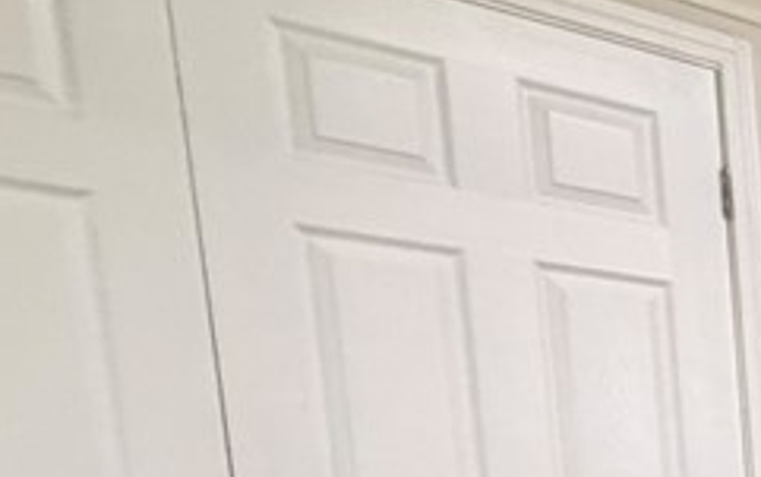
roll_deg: +0.2
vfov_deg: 18.1
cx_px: 1538
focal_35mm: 63
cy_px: 742
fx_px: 1308
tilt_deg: -7.1
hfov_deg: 18.9
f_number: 2.2
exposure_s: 1/60
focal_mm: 2.22
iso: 200
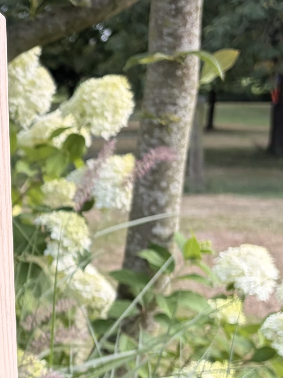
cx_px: -130
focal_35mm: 108
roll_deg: +1.0
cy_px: 292
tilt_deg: -8.8
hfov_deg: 13.0
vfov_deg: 18.1
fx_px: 1177
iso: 64
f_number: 1.6
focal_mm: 5.96
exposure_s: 1/485
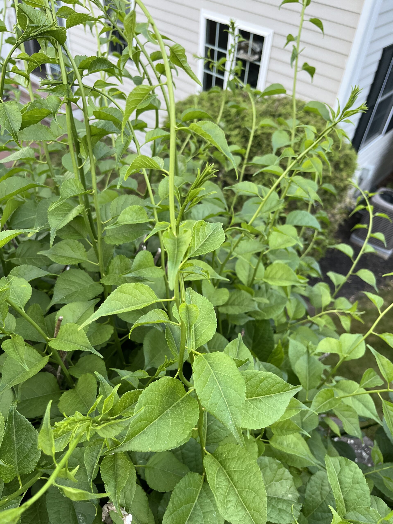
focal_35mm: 26
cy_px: 262
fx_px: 394
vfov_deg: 67.3
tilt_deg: -45.4
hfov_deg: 53.1
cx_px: 196
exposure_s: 1/109
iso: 125
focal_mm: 5.1
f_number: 1.6
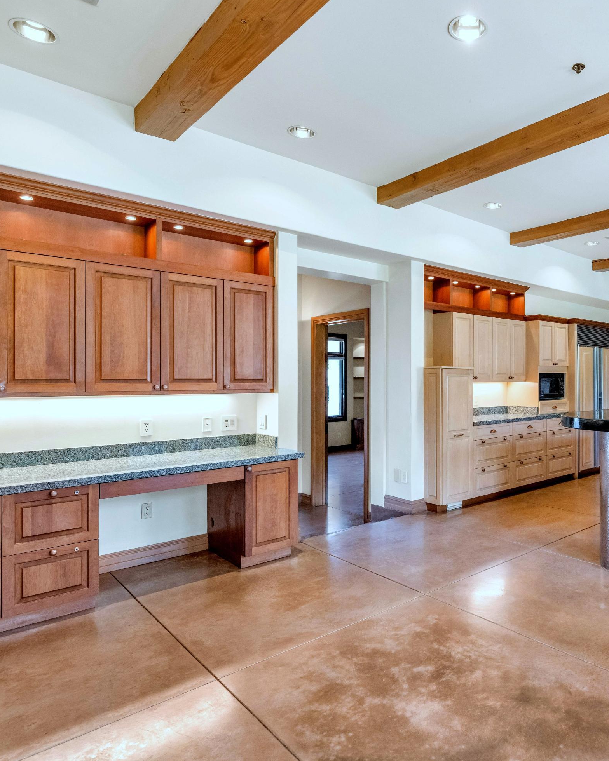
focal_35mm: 23
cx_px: 457
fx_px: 518
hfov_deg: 57.7
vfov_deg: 72.6
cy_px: 373
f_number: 5
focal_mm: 16
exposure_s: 1/80
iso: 1000
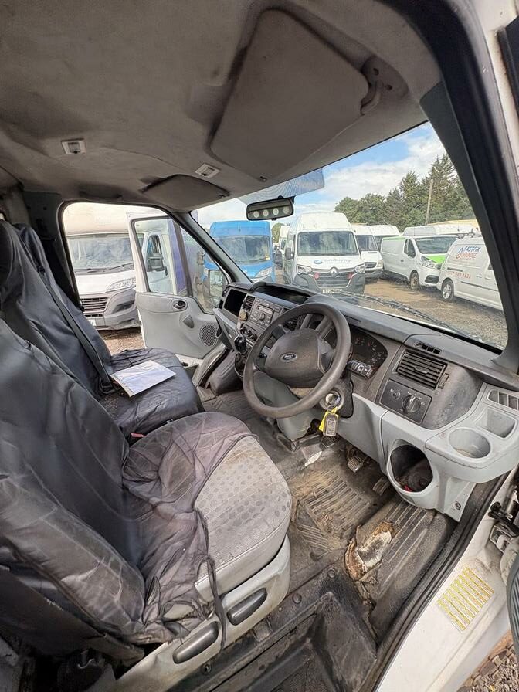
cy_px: 346
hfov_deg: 85.7
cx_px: 260
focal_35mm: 14
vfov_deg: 102.1
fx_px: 280
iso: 40
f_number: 2.2
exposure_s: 1/278
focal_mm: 2.22
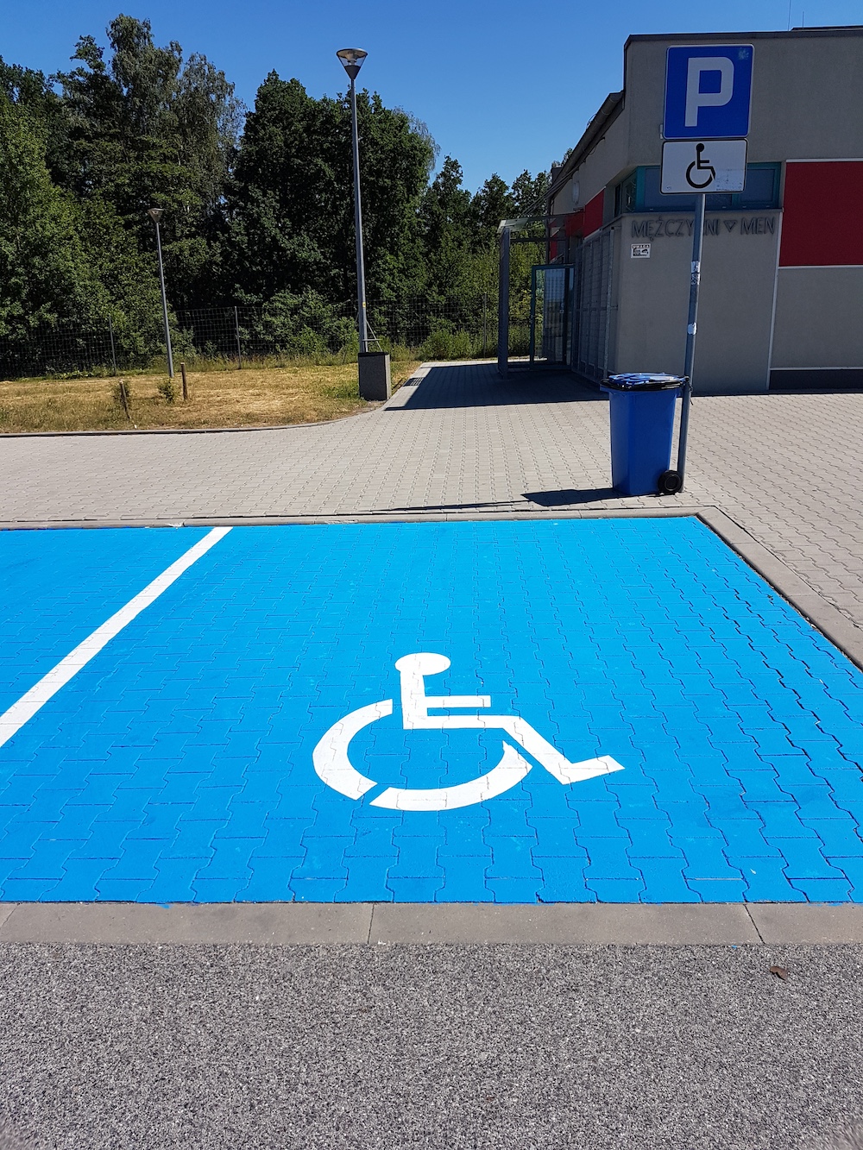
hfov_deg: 53.1
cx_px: 432
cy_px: 575
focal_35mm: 26
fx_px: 864
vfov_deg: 67.3
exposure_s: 1/3032
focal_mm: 4.2
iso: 40
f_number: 1.7
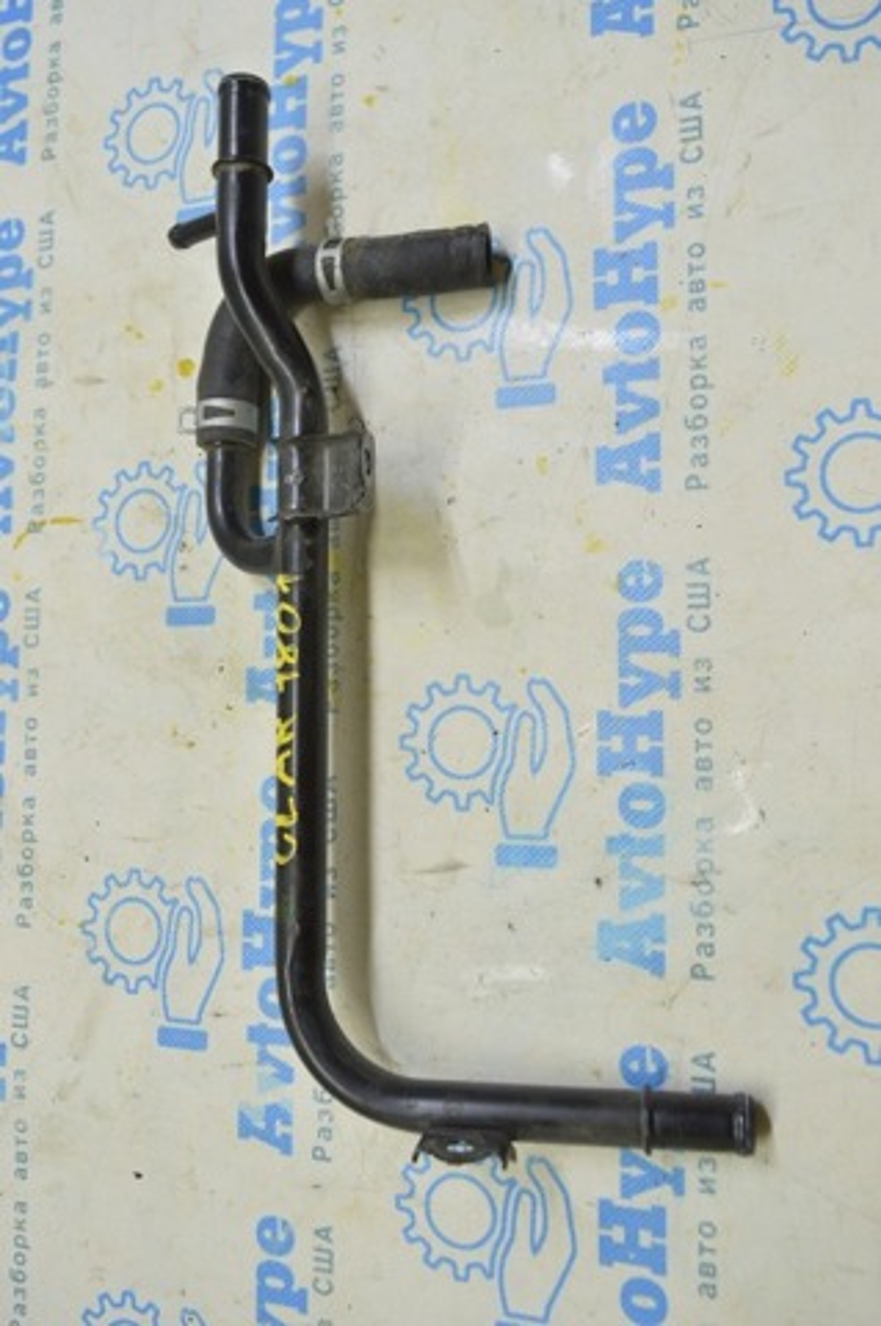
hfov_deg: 41.6
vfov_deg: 59.5
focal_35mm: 32
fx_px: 1159
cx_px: 440
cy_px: 663
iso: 400
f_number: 5.6
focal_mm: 21
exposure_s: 1/25
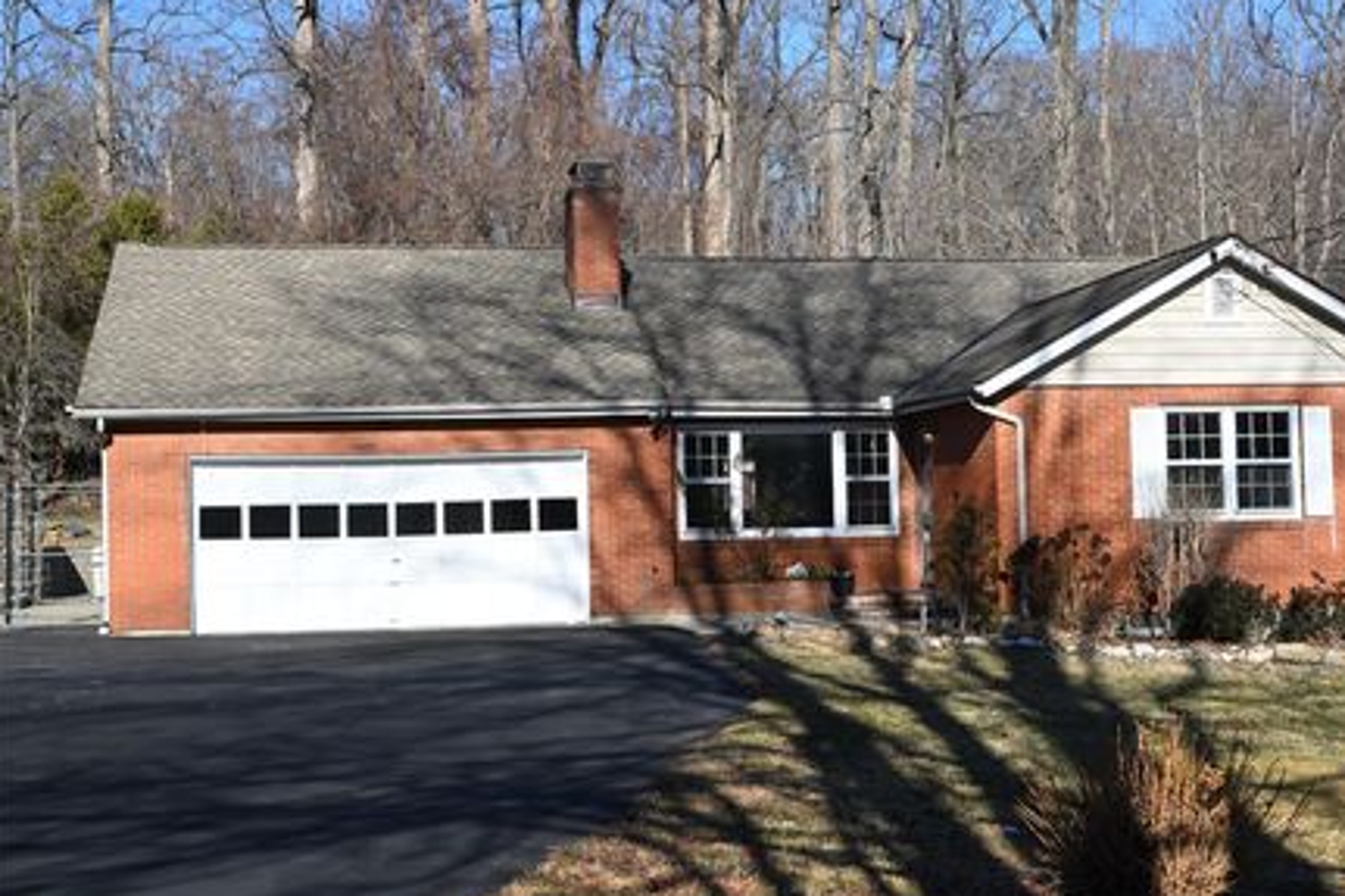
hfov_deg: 34.4
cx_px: 771
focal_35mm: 58
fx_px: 2166
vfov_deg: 23.4
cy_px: 407
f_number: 10
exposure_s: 1/800
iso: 800
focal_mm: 50
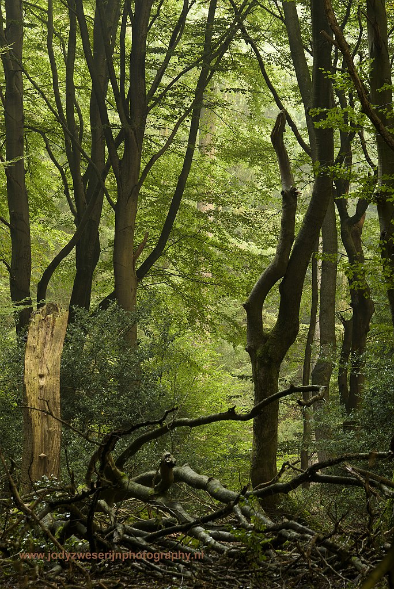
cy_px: 294
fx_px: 4098
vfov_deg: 8.2
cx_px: 197
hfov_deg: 5.5
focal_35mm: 250
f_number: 13
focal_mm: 250
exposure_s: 1/2.5
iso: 100
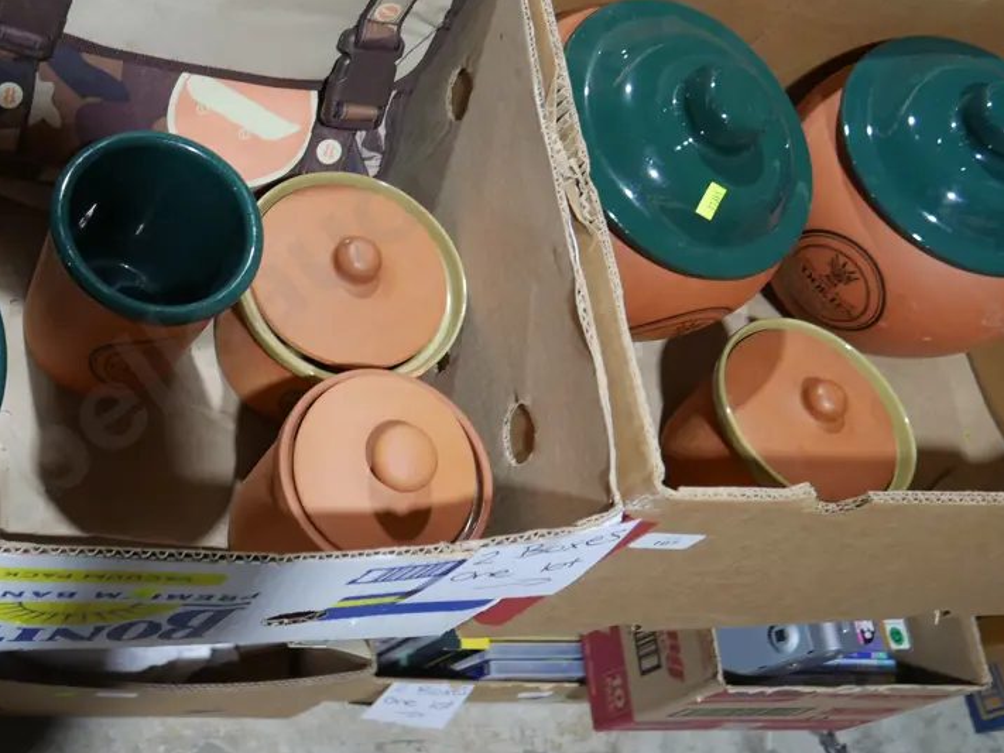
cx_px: 337
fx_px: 1421
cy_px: 246
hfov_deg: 38.5
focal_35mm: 49
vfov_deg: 29.4
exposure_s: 1/60
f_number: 4
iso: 320
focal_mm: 17
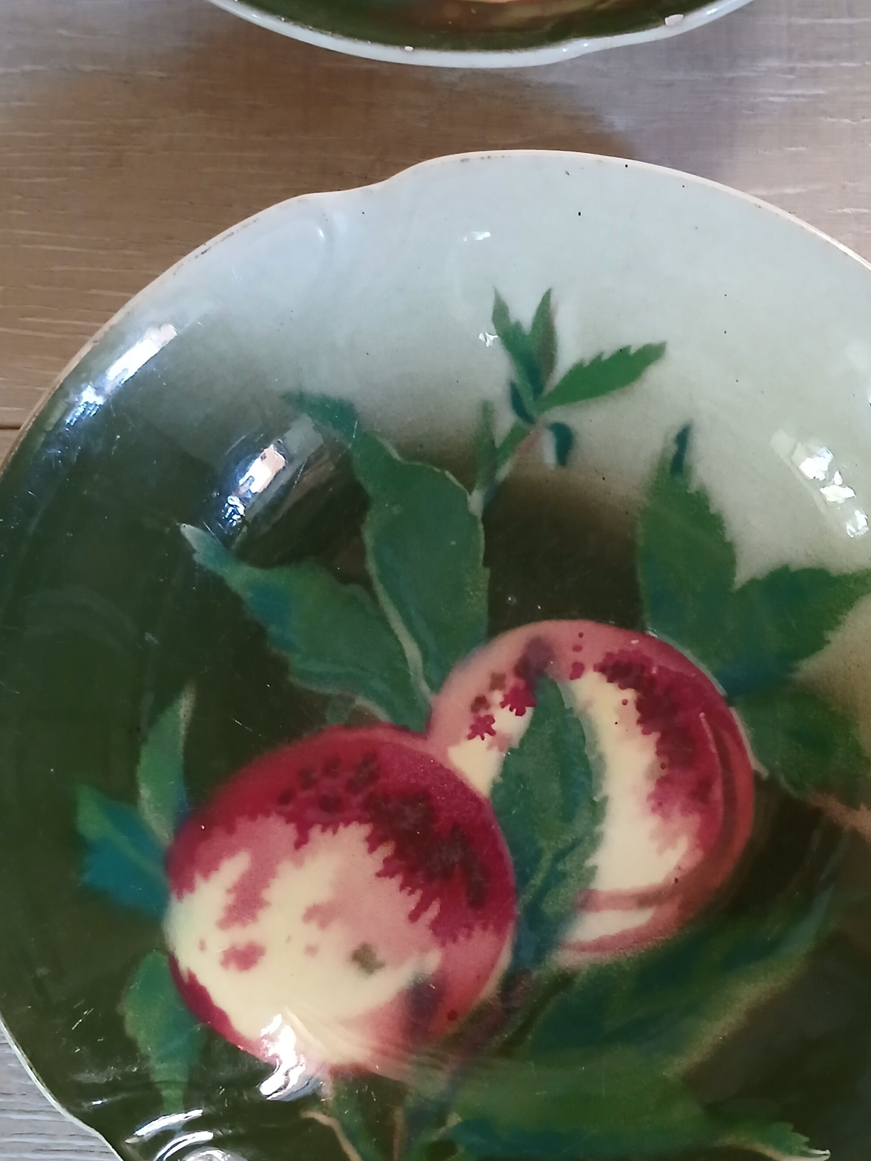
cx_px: 539
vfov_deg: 46.7
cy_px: 655
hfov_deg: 35.8
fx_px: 1342
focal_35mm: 40
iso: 400
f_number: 1.8
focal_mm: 3.98
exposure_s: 1/25.1
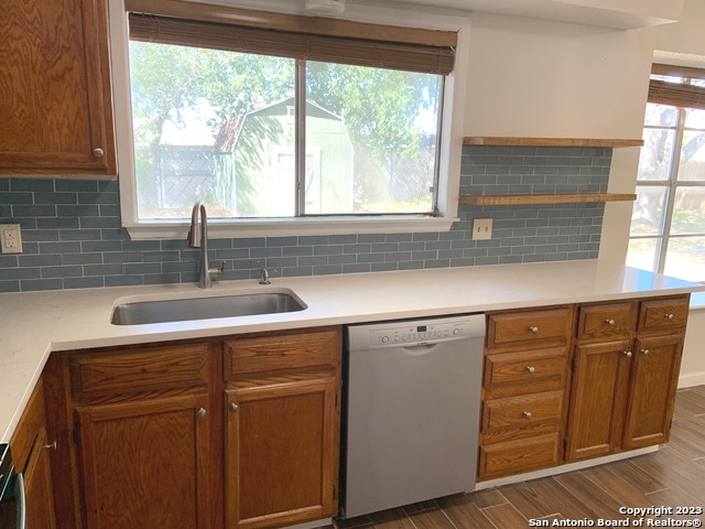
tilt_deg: -11.4
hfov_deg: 67.3
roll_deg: -0.8
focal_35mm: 26
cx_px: 352
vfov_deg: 53.1
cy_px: 264
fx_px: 530
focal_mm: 4.25
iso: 64
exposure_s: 1/121
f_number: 1.8
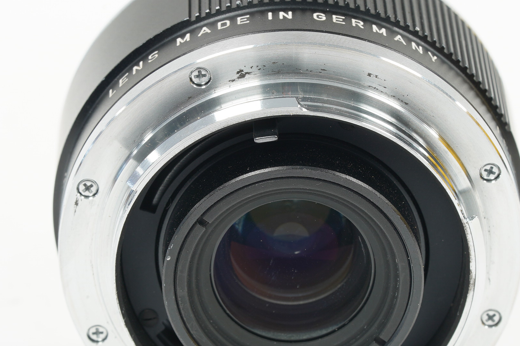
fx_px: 2424
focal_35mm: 168
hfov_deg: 12.2
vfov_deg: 8.2
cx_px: 291
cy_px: 186
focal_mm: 90
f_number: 13
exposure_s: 1/1.25
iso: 200
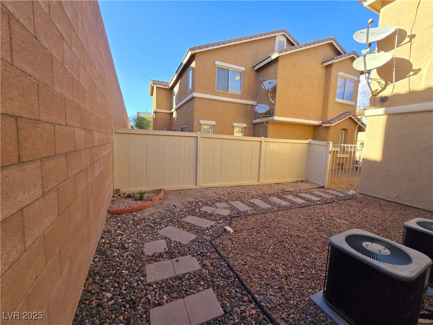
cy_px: 162
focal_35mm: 13
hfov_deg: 106.2
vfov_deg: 89.9
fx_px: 163
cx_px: 216
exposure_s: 1/790
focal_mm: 2.2
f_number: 2.2
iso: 50
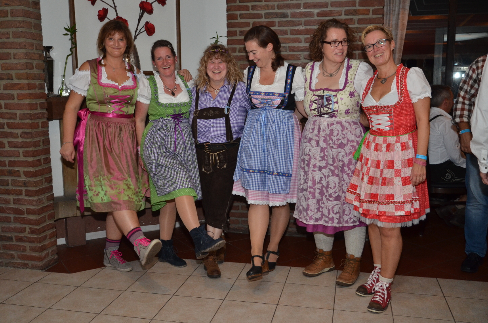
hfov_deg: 53.2
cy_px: 162
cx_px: 244
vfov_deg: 36.7
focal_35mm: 36
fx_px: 487
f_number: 4
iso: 800
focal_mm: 24
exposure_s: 1/60
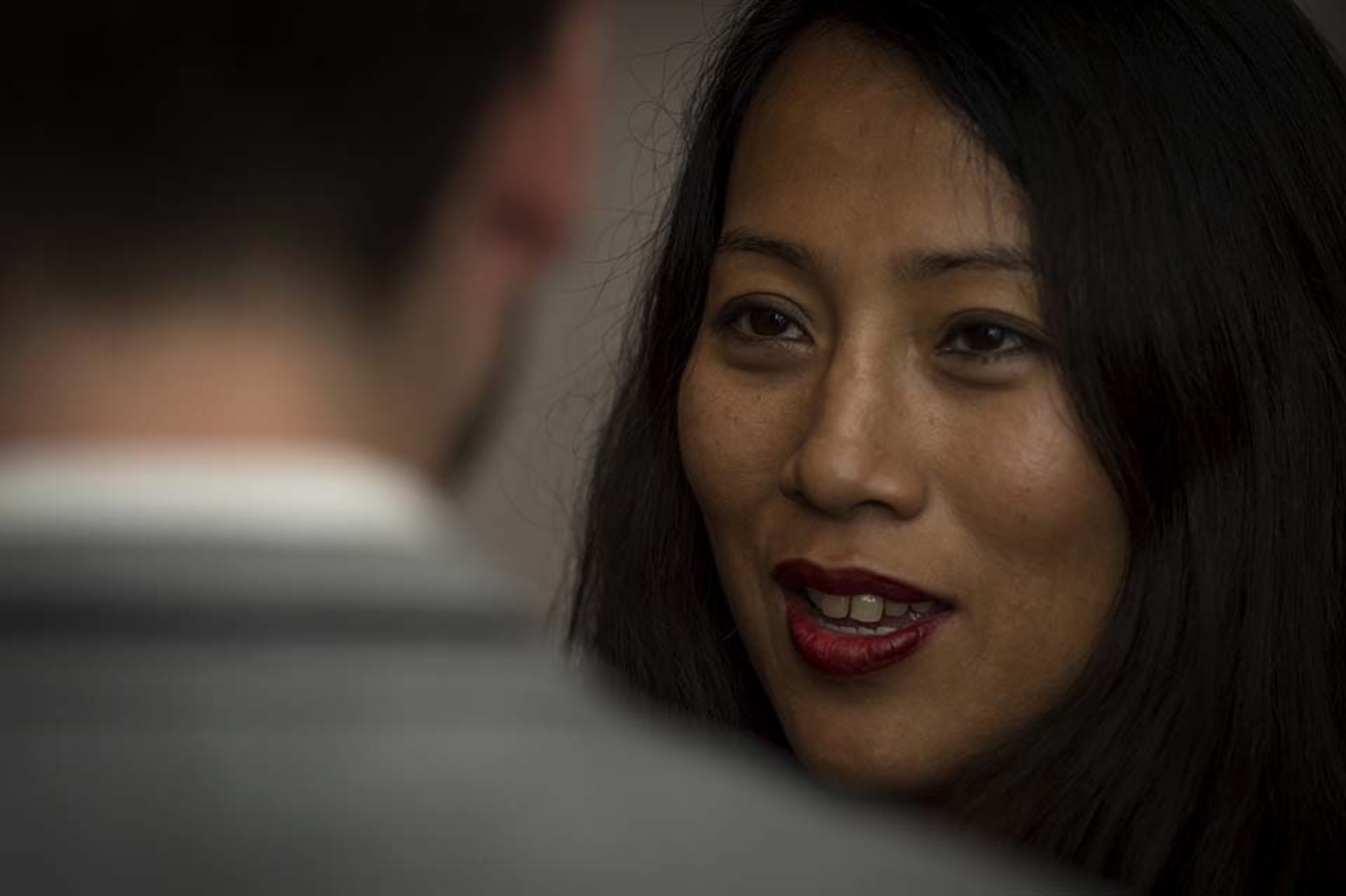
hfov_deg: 10.3
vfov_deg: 6.9
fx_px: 7474
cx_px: 673
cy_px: 448
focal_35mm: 200
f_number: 4
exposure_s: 1/60
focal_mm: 200
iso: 800
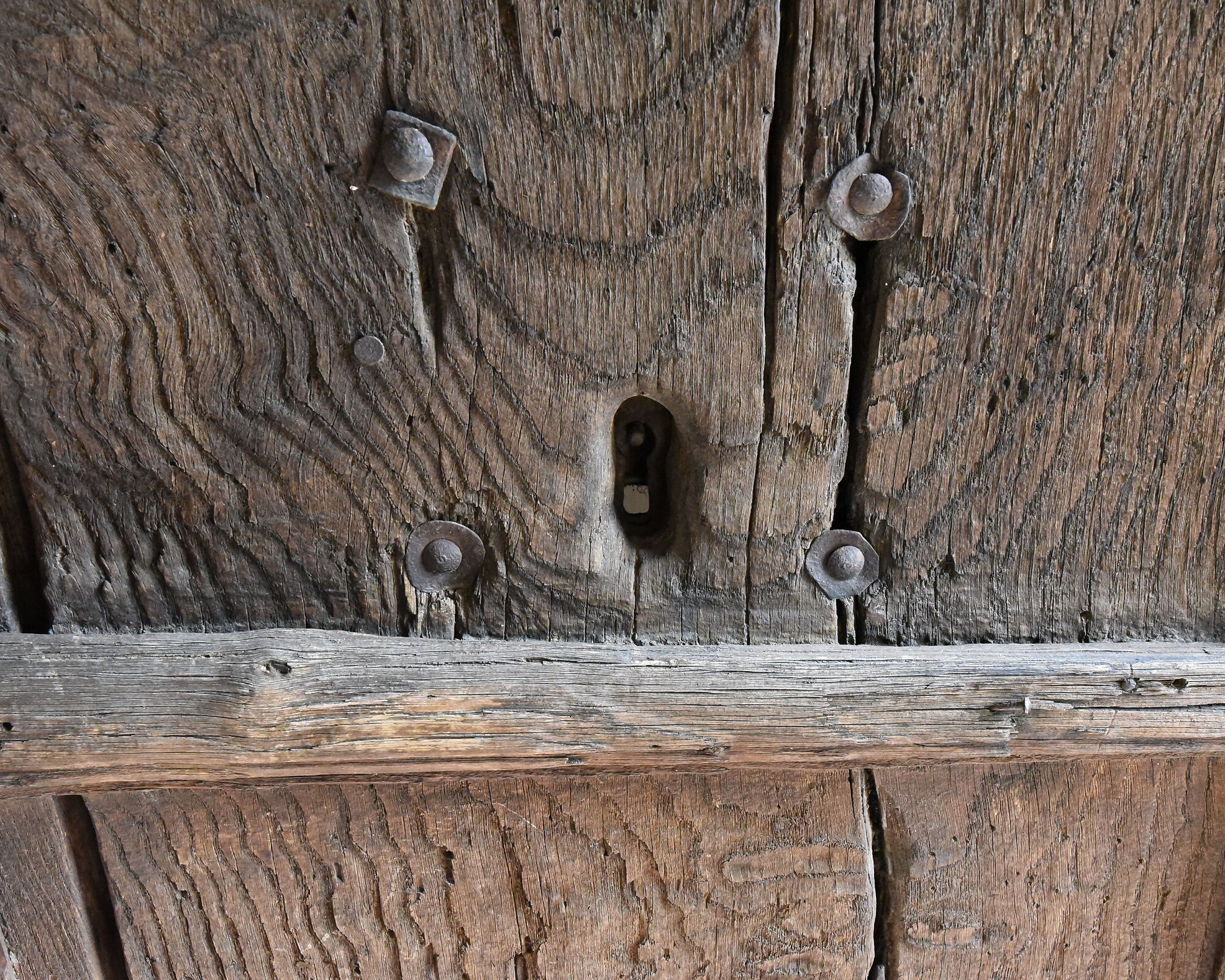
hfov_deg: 55.6
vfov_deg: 45.8
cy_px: 490
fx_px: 1160
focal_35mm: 32
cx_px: 659
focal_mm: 28
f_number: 11
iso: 12800
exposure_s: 1/250
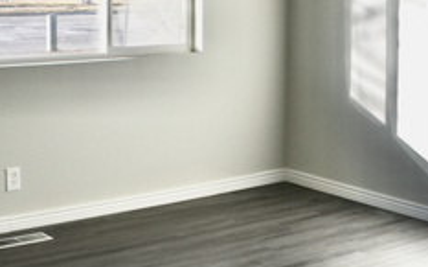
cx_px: 220
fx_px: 1177
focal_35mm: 101
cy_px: 10
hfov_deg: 20.6
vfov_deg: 12.8
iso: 100
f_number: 6.3
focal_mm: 24
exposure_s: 1/160
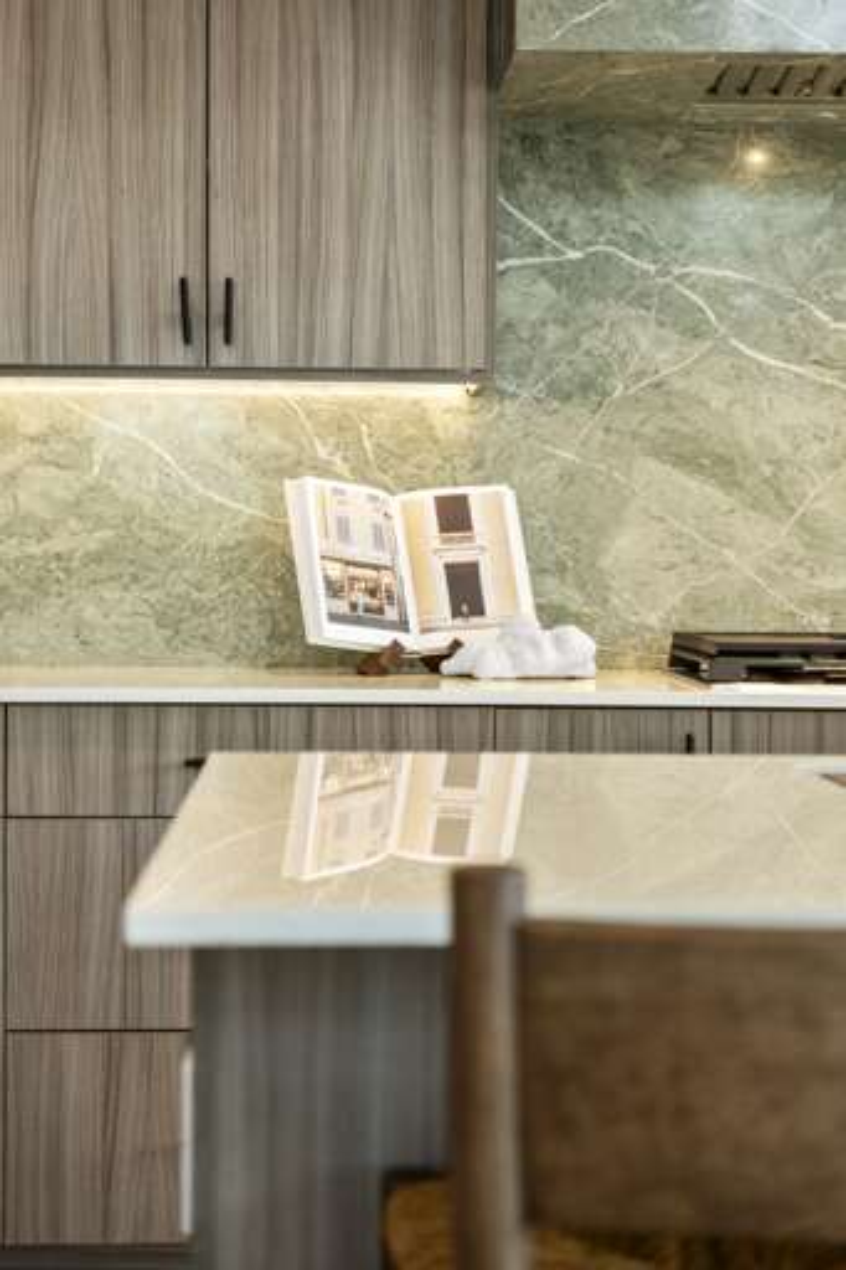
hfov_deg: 20.3
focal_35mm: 67
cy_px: 635
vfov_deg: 30.1
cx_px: 423
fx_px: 2363
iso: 640
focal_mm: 44.6
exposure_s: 1/125
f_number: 3.2
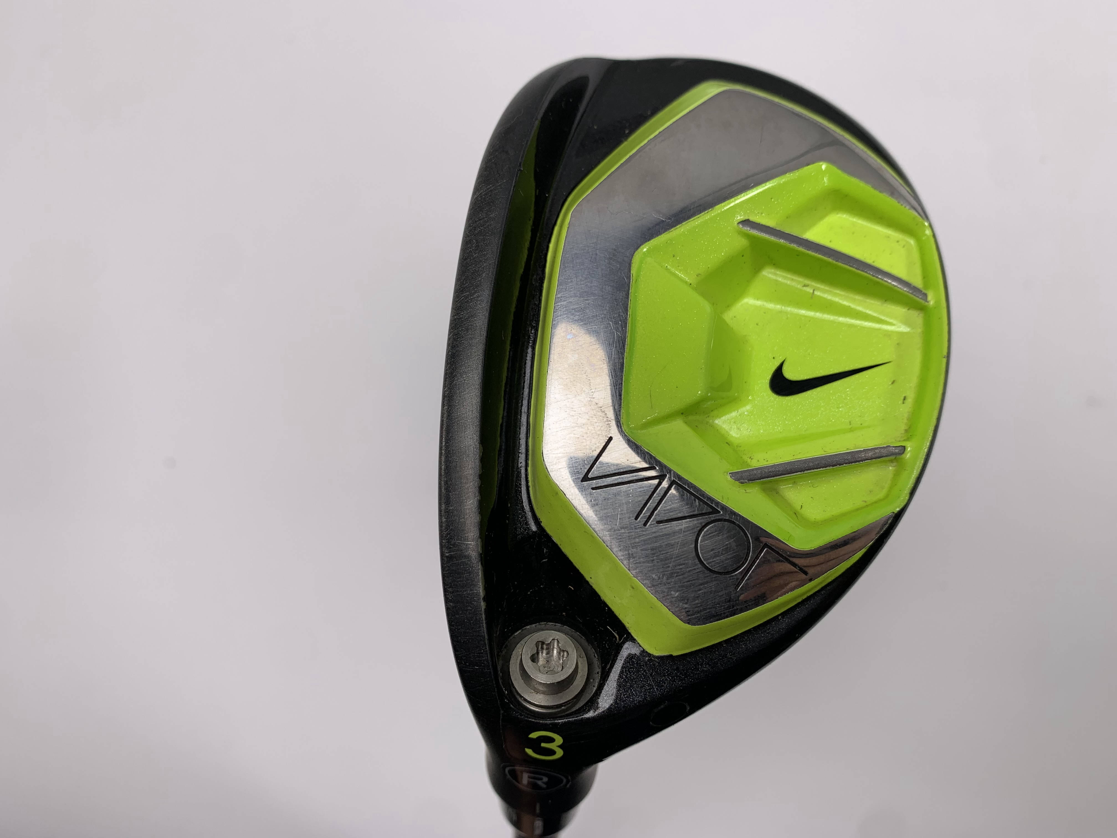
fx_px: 839
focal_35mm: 26
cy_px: 419
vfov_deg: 53.1
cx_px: 558
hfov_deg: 67.3
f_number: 1.8
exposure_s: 1/216
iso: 25
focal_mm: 4.25
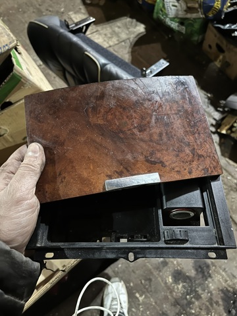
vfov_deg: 67.3
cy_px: 158
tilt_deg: -63.4
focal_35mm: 26
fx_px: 237
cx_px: 118
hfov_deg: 53.1
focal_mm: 5.1
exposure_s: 1/17
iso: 800
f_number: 1.6
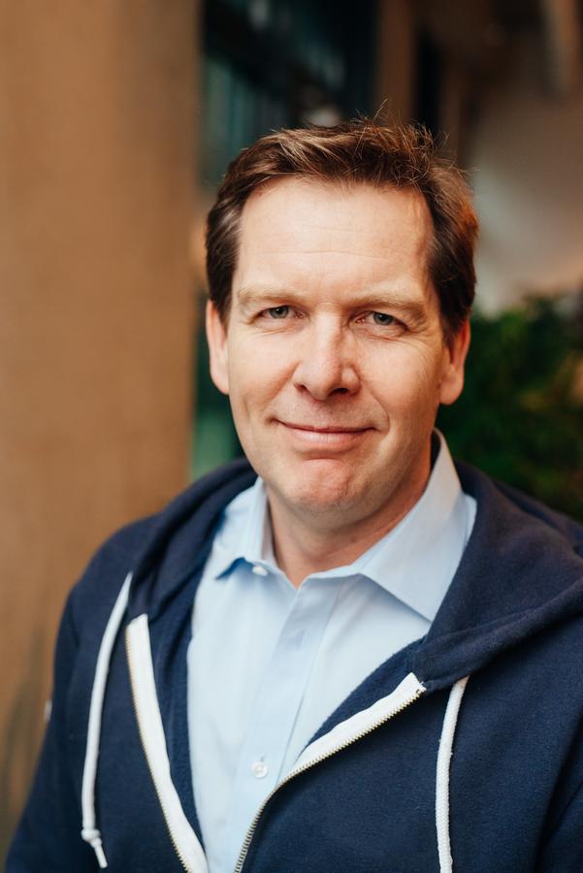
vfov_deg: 39.6
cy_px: 436
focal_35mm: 50
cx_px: 292
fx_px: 1213
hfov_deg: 27.0
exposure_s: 1/200
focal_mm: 50
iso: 1000
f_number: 3.5
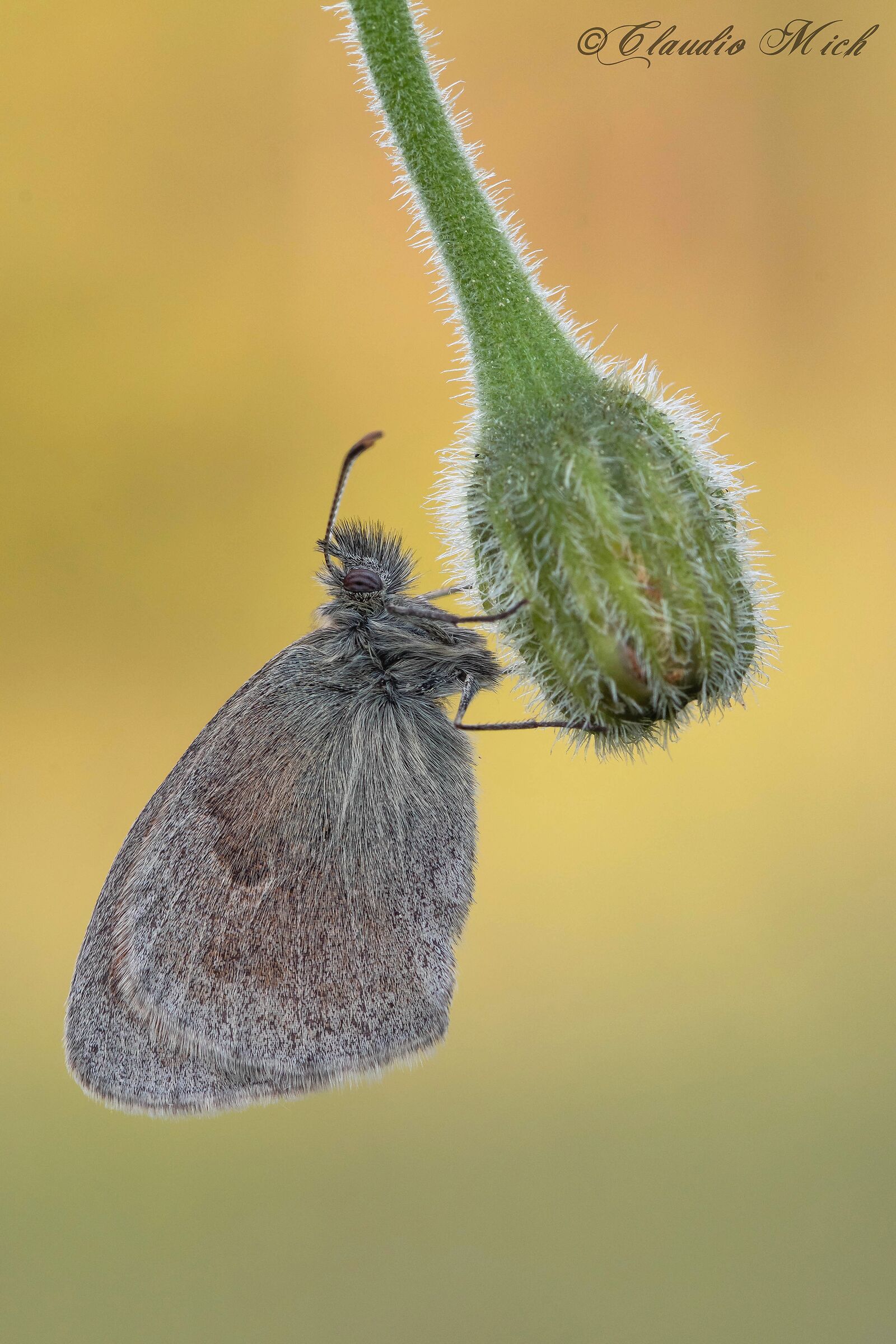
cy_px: 672
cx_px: 448
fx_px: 5880
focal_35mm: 158
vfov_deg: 13.0
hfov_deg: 8.7
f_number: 13
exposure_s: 1/125
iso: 640
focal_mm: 105
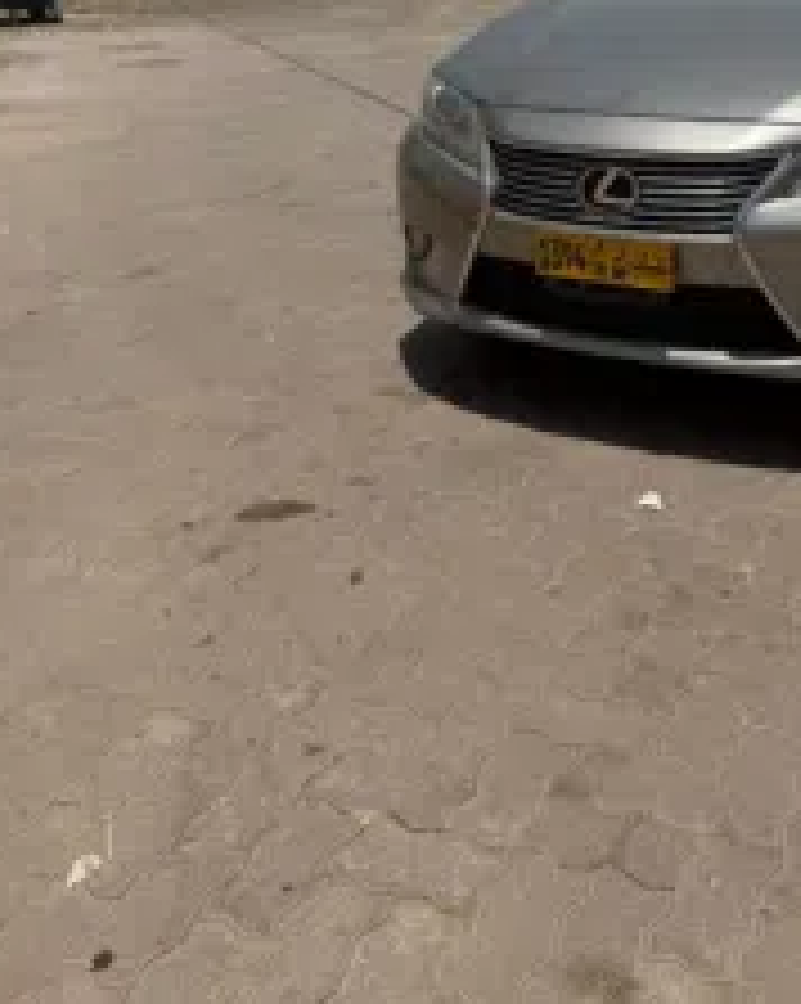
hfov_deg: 34.6
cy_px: 108
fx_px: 1246
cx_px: 630
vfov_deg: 40.7
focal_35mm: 42
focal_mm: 6.76
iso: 80
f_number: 1.78
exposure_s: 1/8130
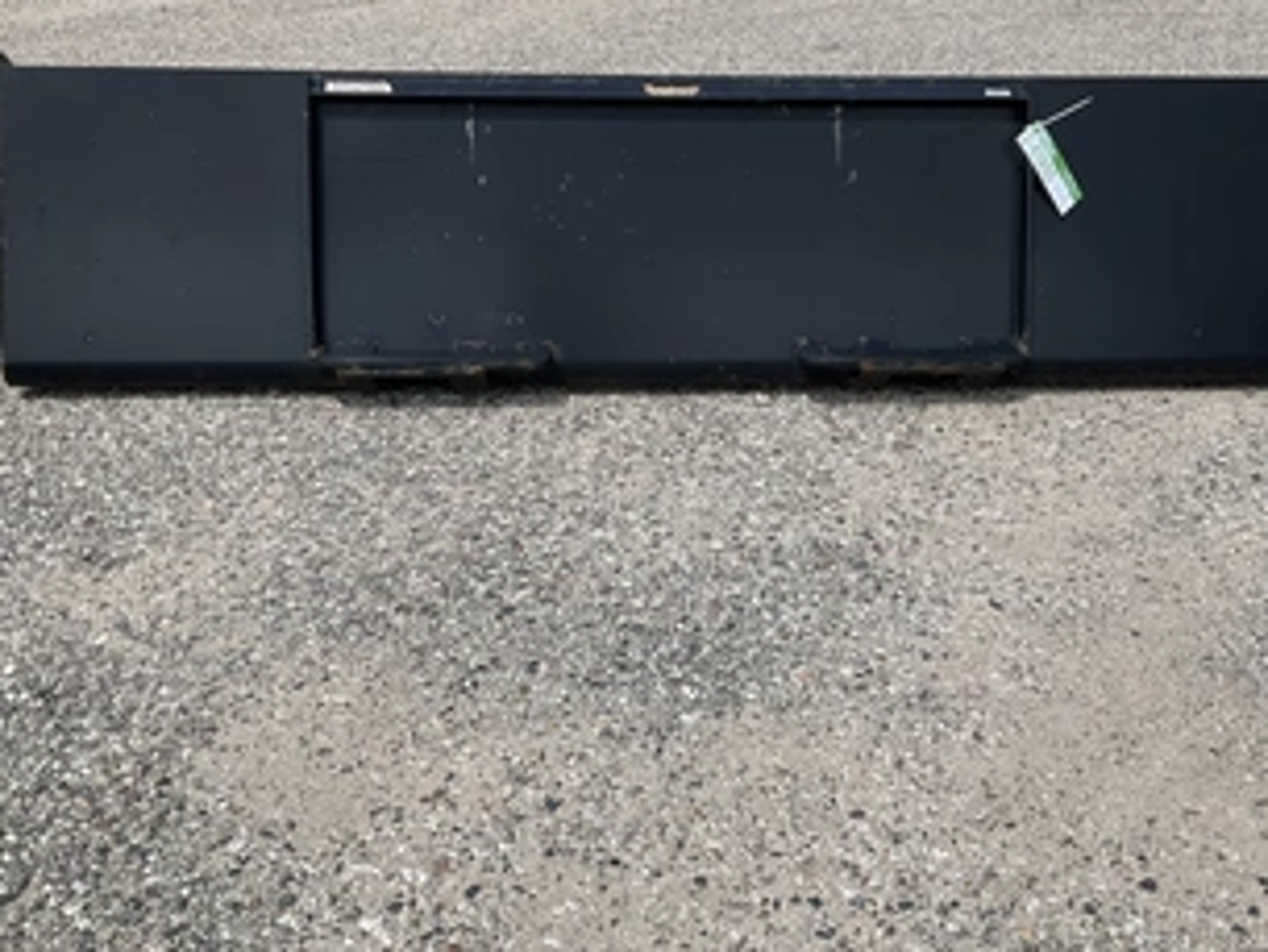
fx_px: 1393
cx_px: 657
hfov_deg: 48.9
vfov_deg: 37.5
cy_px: 358
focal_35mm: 38
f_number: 1.8
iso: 25
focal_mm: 3
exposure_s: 1/1675
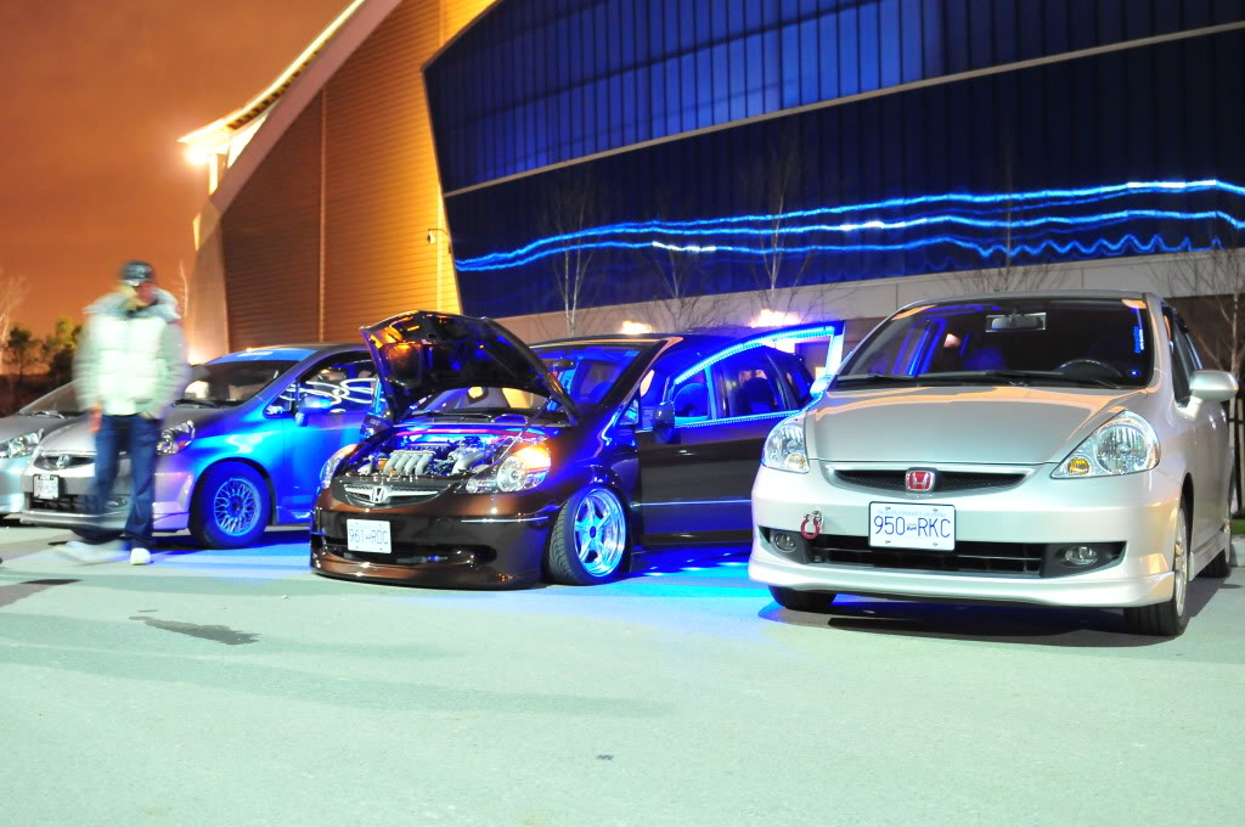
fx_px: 1243
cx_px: 622
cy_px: 414
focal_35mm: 36
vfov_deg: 36.8
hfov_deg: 53.2
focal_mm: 24
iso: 1600
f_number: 2.8
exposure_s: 1/2.5
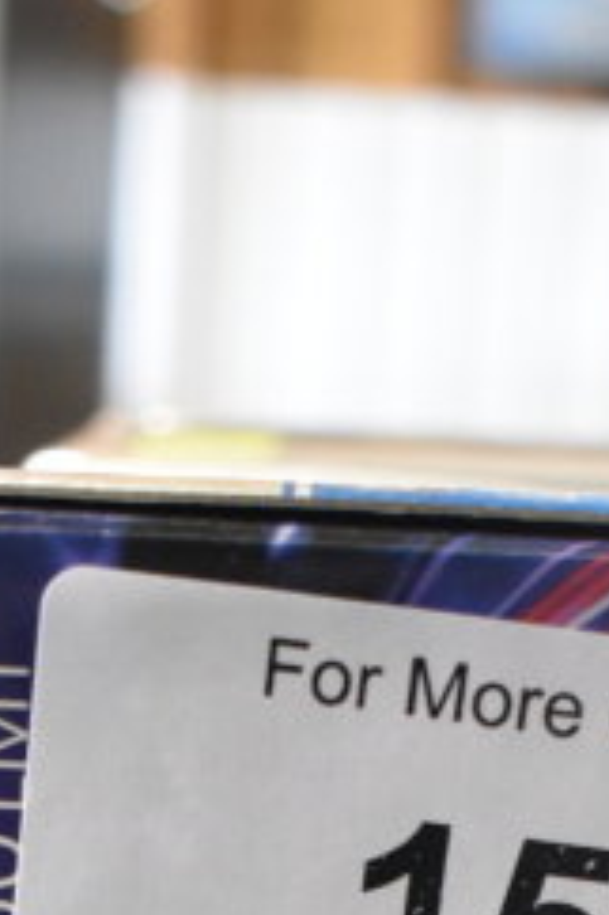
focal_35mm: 136
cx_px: 416
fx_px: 3456
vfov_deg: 13.3
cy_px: 1726
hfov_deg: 10.1
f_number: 3.8
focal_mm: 24
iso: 1800
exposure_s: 1/40
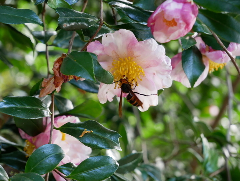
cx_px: 120
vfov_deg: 12.4
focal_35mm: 120
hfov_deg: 16.4
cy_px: 90
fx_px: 833
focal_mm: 60
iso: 800
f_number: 5.6
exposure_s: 1/25
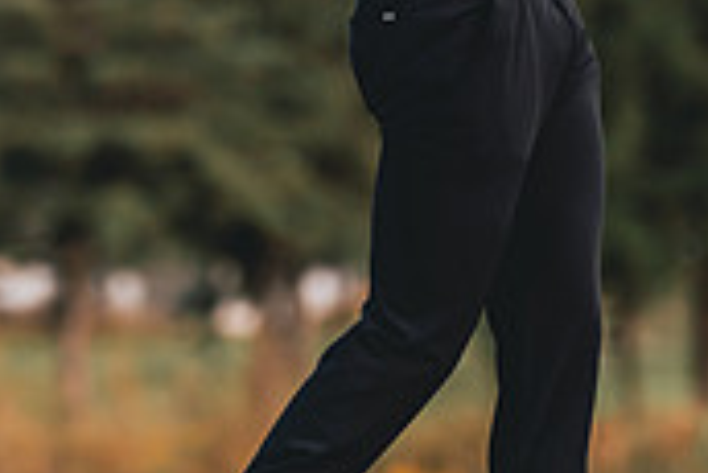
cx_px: 244
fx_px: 10648
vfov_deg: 2.5
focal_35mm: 541
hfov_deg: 3.8
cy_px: 91
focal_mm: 150
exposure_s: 1/2000
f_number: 2.8
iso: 400
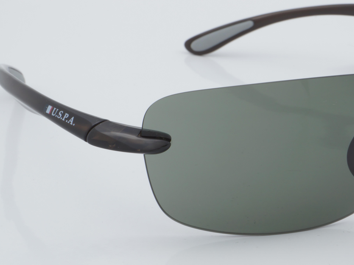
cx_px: 268
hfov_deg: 15.8
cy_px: 126
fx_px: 1265
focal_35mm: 124
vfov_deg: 12.0
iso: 100
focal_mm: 55
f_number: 32
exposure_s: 1/4
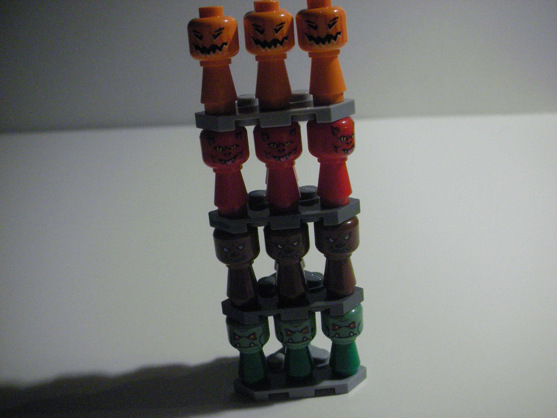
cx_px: 278
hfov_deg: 52.6
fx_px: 563
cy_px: 209
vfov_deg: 40.7
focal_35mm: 35
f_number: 3
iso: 400
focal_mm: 5.8
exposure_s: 1/194
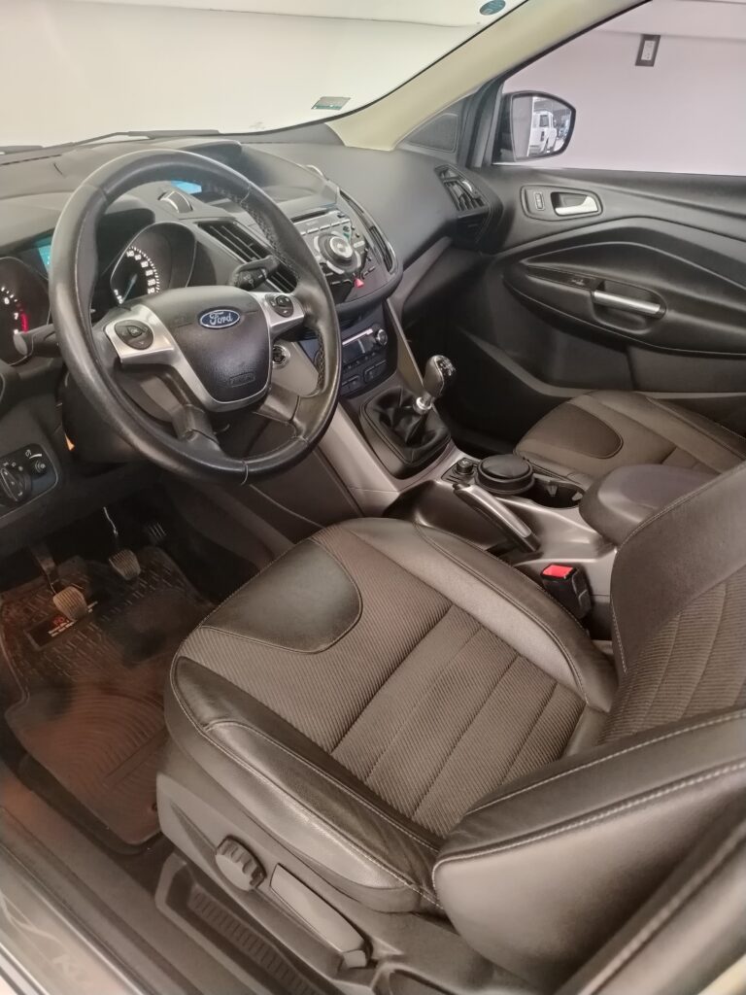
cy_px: 498
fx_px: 690
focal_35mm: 24
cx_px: 373
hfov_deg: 56.8
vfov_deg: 71.6
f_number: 1.75
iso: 1909
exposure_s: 1/25
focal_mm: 5.25
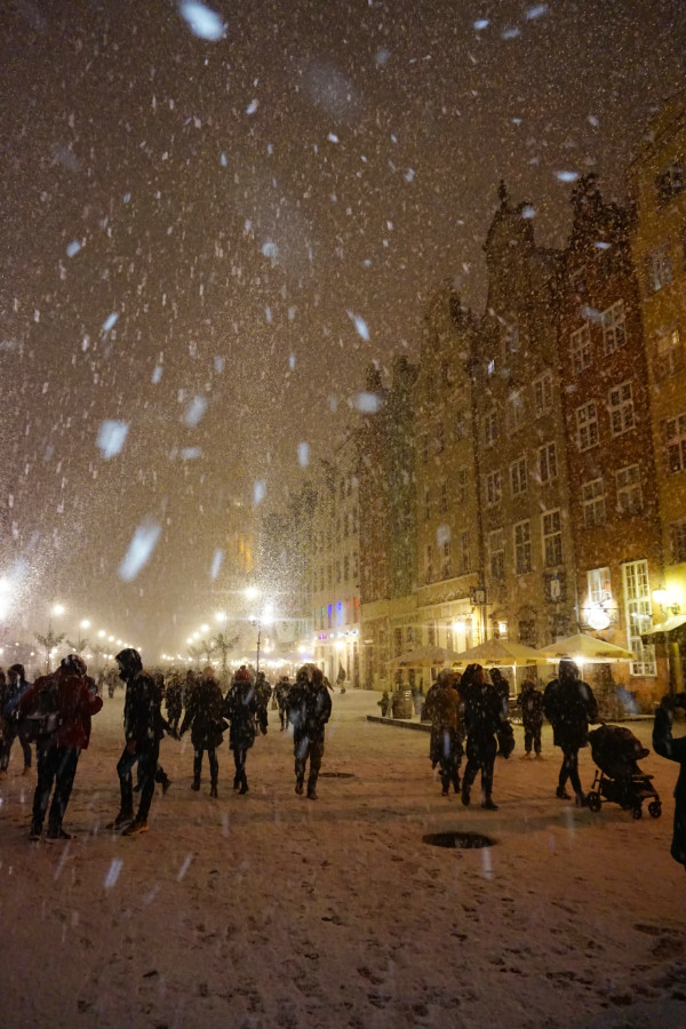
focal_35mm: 24
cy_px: 514
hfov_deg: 53.1
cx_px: 343
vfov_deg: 73.7
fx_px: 686
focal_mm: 16
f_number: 4
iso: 3200
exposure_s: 1/60
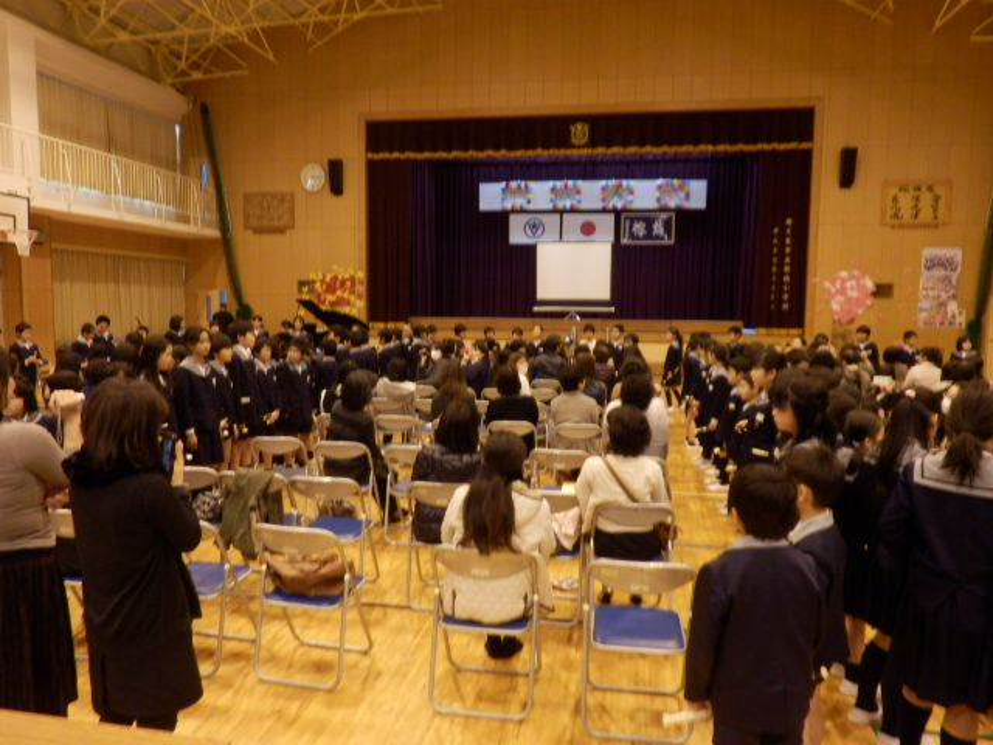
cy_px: 372
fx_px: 861
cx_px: 496
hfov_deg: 60.0
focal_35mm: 30
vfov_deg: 46.8
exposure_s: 1/30
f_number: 3.5
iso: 400
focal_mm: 5.3
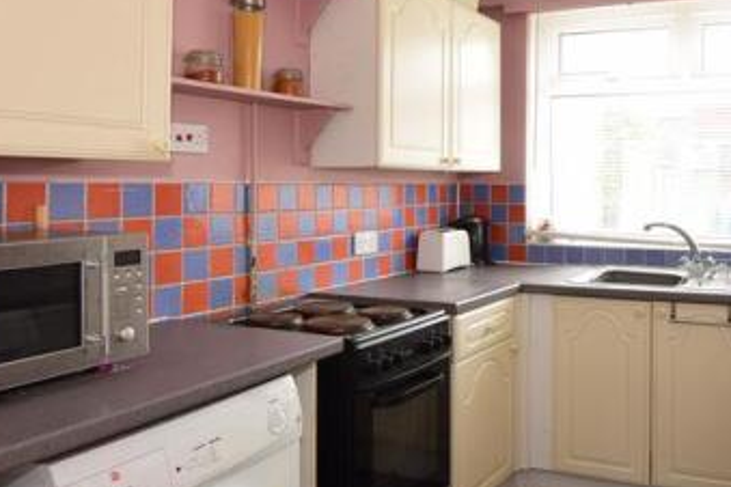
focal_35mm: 29
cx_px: 543
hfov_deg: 60.4
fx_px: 589
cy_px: 128
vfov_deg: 43.7
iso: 250
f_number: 16
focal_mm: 10
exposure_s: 1/13
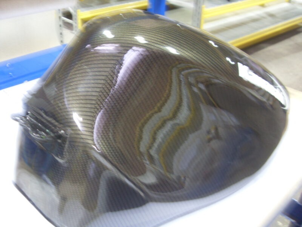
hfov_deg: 52.6
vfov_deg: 40.7
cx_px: 151
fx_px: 305
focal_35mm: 35
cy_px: 114
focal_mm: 6.3
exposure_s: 1/6
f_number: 2.8
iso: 200
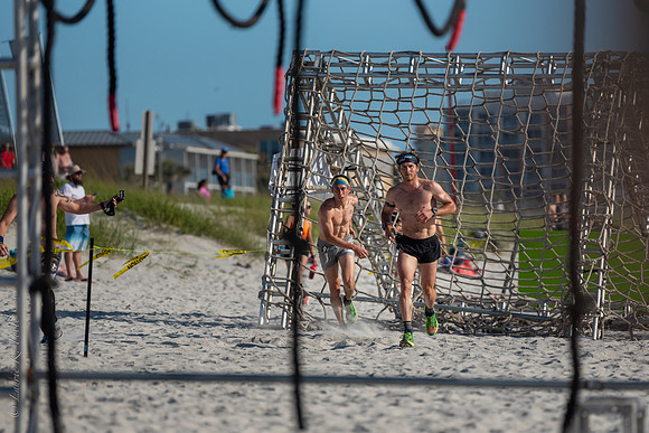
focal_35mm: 233
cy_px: 237
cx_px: 350
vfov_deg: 5.9
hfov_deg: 8.8
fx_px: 4205
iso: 320
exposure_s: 1/4000
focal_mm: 200
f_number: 2.8
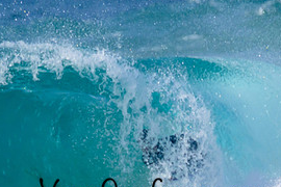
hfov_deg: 0.9
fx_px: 17272
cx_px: 234
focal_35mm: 2213
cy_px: 194
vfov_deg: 0.6
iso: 720
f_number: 11
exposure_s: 1/2000
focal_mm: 800
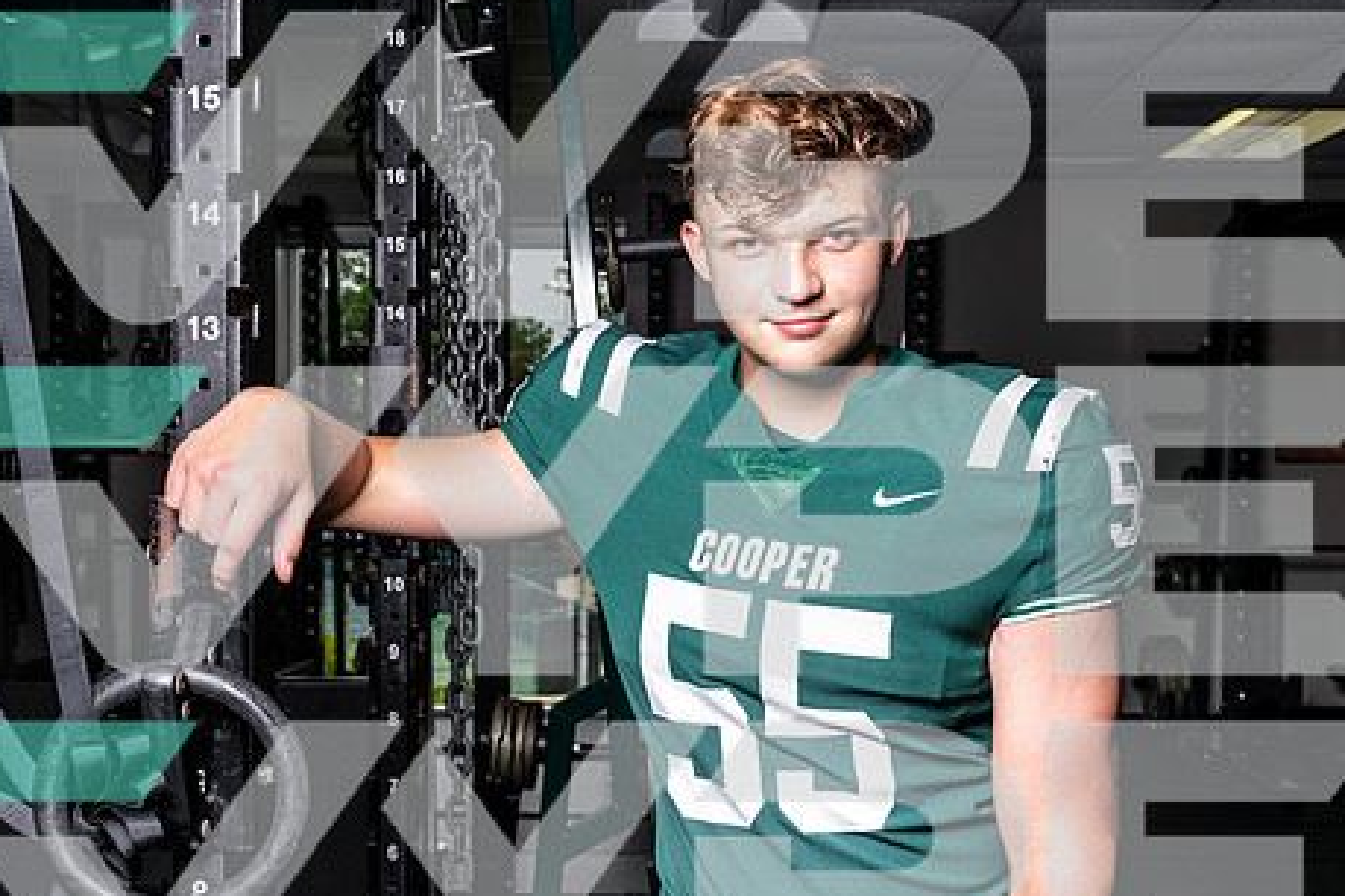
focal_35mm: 48
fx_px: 1793
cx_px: 648
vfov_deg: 28.0
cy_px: 523
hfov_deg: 41.1
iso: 100
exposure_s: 1/200
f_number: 8
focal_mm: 38
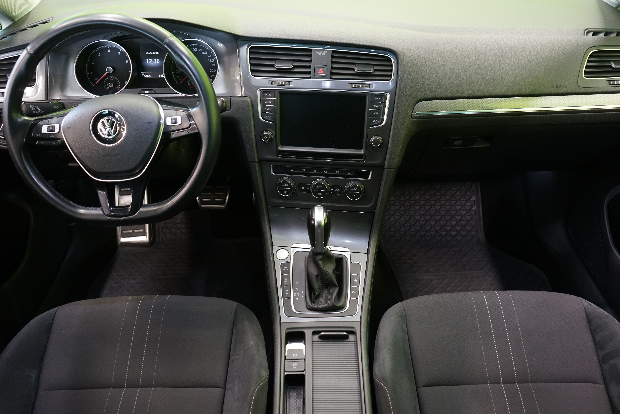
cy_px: 207
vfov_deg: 43.6
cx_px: 310
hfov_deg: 61.9
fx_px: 517
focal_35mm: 30
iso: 2000
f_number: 5
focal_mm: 30
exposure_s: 1/20
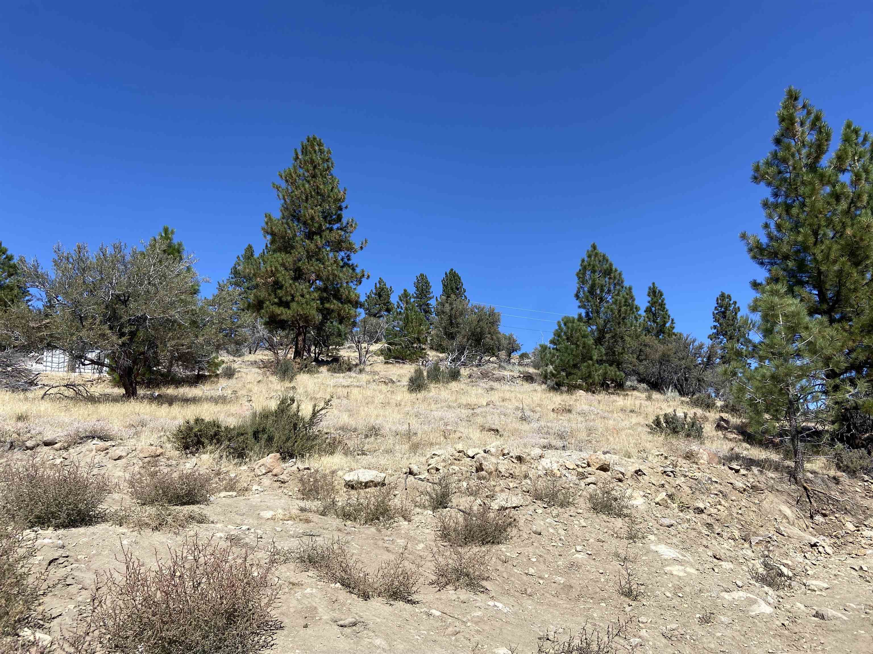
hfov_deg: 67.3
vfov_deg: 53.1
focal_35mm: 26
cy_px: 327
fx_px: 656
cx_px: 436
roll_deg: +1.1
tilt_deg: +15.3
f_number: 1.8
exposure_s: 1/2571
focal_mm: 4.25
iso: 32
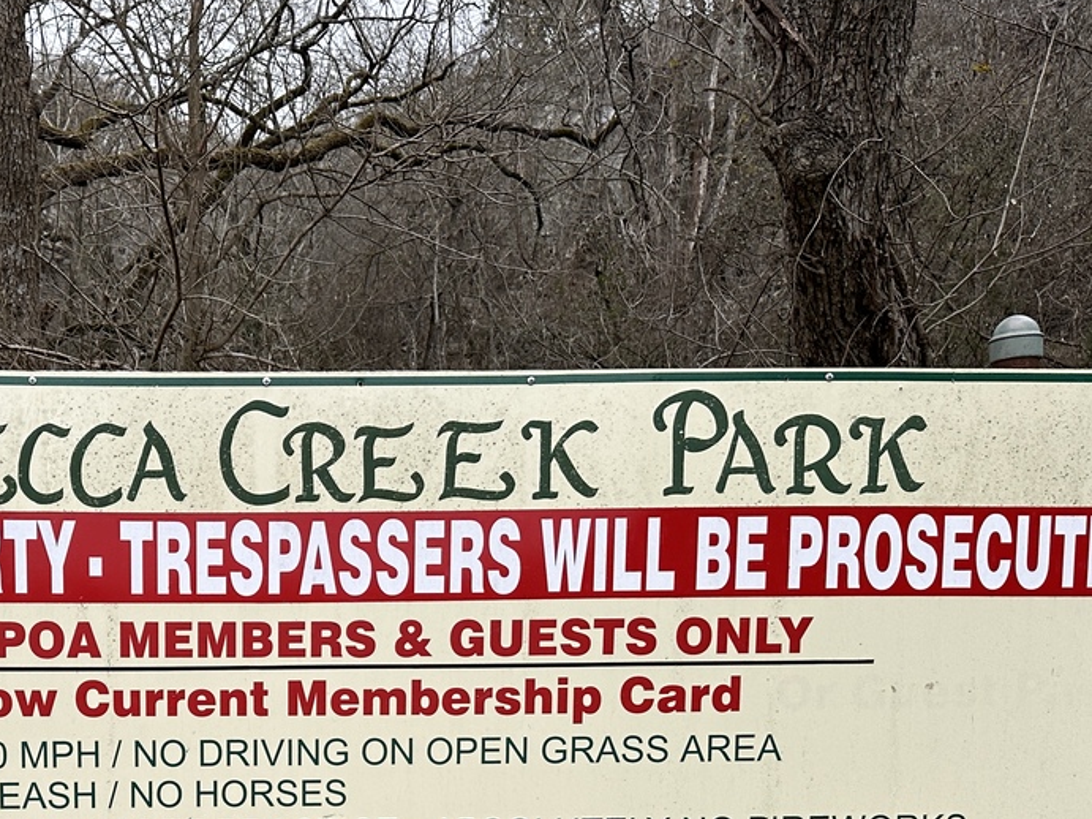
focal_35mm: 50
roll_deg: +0.2
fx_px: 1577
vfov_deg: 27.3
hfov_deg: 36.9
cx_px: 218
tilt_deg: -7.5
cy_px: 836
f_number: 1.78
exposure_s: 1/1453
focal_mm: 6.86
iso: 80
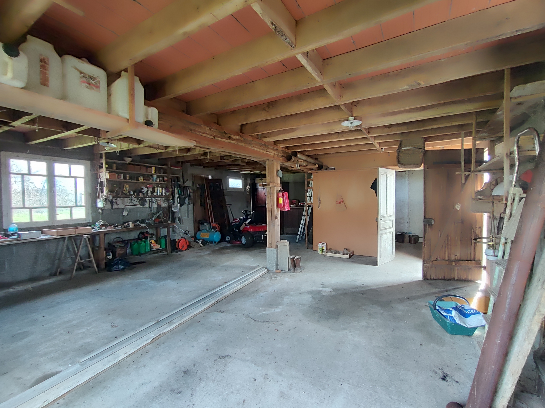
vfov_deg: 89.9
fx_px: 205
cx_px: 272
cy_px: 204
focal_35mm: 13
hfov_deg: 106.2
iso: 214
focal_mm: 1.66
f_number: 2.2
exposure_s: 1/50
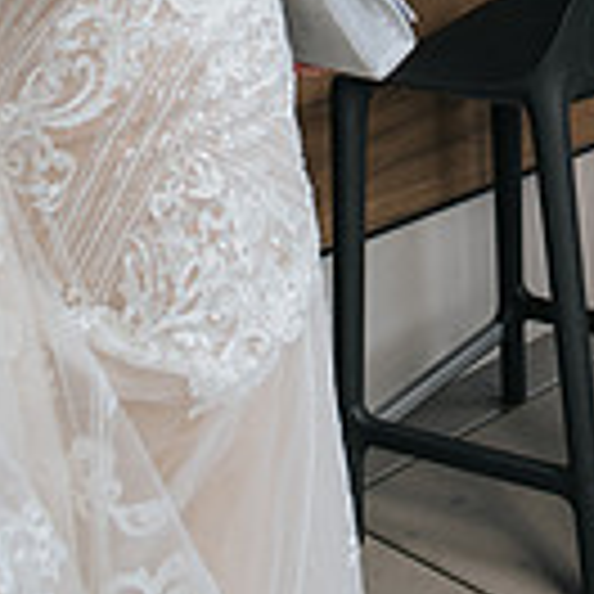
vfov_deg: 15.5
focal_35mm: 101
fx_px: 1961
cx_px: 655
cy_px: -364
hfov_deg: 16.7
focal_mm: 35
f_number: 3.5
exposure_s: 1/500
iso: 140
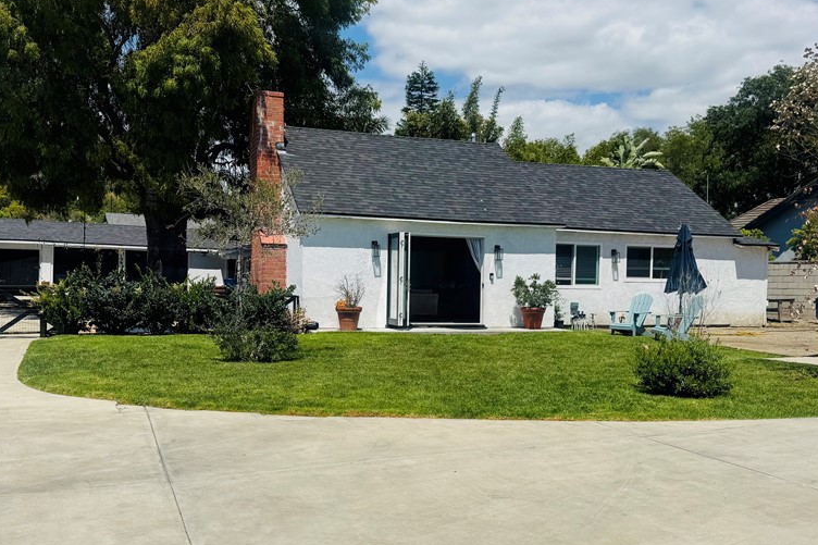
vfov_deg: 38.8
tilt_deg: -0.2
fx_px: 772
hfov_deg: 55.8
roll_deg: -1.4
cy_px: 306
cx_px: 411
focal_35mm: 34
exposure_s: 1/9009
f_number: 1.78
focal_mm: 6.76
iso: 80
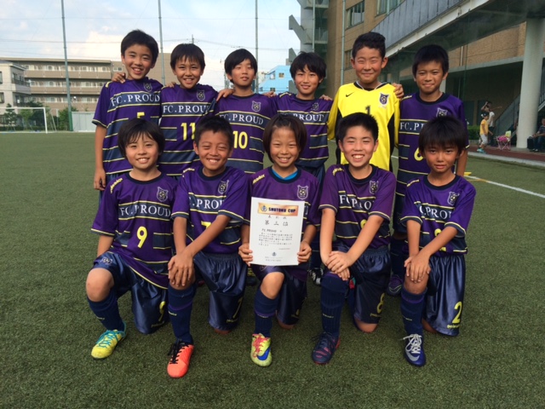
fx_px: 457
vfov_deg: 48.2
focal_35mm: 29
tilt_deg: -8.1
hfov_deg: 61.7
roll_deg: +1.3
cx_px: 272
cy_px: 204
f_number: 2.2
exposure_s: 1/595
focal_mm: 4.15
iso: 32
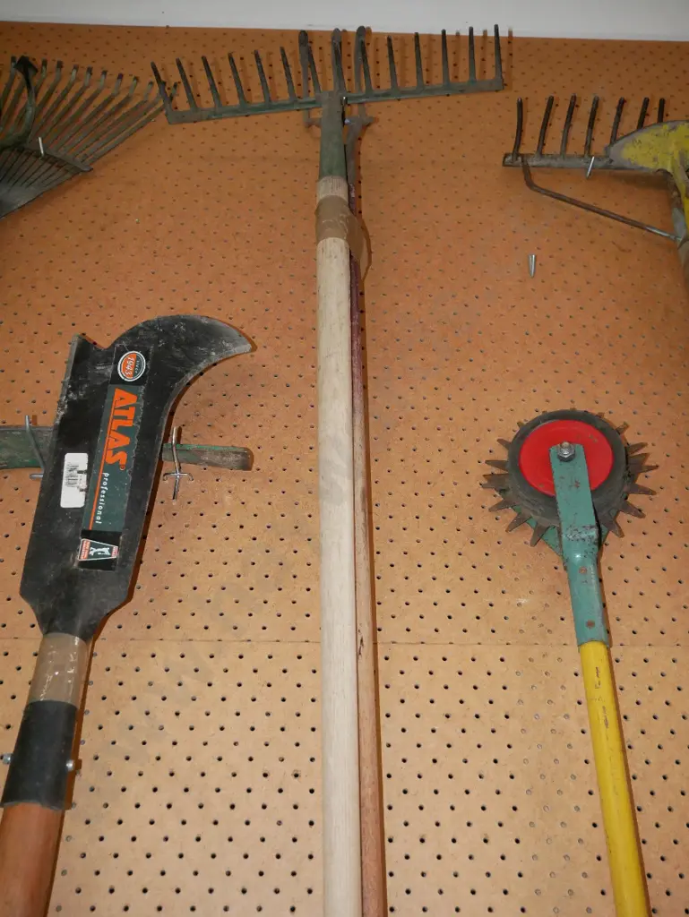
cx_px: 344
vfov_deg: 46.8
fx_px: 1061
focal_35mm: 40
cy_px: 458
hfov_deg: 36.0
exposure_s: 1/80
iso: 3200
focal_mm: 20
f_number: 4.1
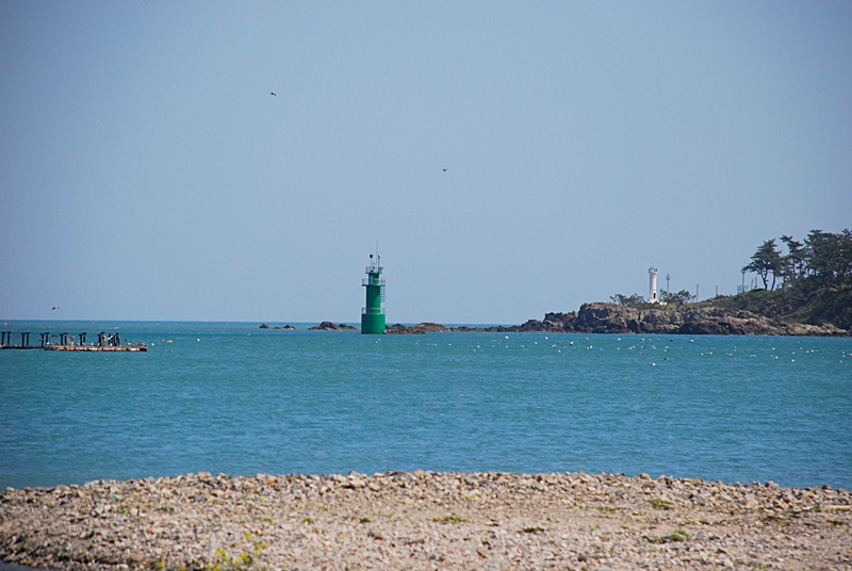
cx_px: 426
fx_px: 4800
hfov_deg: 10.1
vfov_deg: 6.8
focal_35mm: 202
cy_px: 286
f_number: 6.3
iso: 400
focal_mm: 135
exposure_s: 1/2000
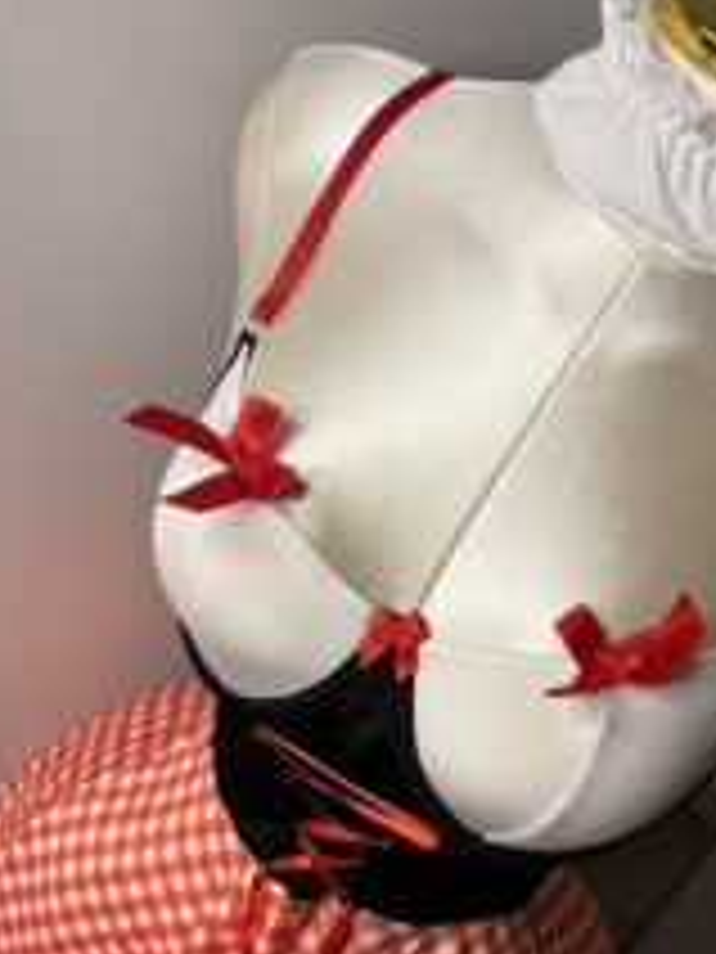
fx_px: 1351
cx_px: 410
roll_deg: -31.1
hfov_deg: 29.6
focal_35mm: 49
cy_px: 675
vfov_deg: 38.2
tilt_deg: -33.1
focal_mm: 5.96
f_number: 1.6
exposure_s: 1/100
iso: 64
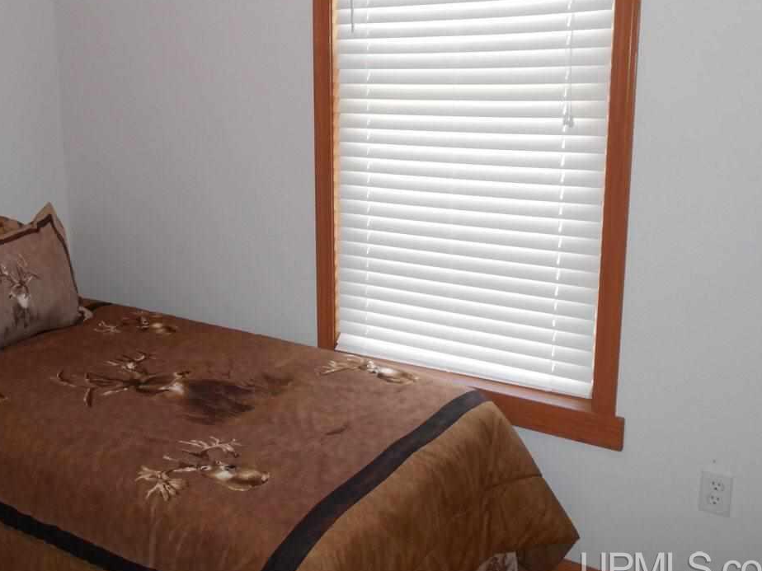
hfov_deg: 50.8
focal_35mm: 36
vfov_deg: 39.4
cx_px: 281
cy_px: 214
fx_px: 792
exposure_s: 1/25
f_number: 3.2
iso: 200
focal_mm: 4.6
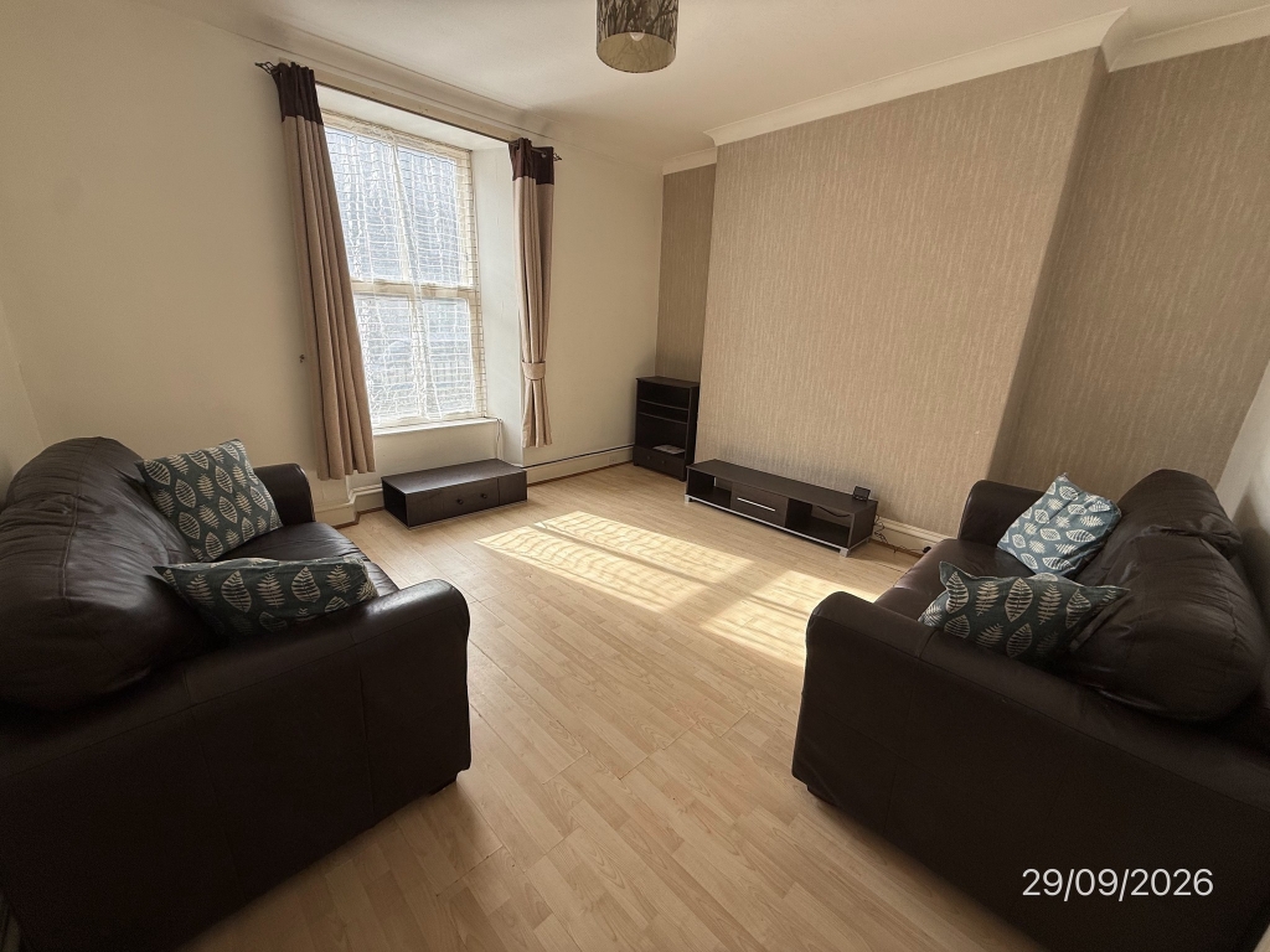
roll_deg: -2.2
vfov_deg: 85.7
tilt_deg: -16.5
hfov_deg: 102.1
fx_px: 514
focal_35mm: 14
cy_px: 476
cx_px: 635
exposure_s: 1/313
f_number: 2.2
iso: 50
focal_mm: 2.22
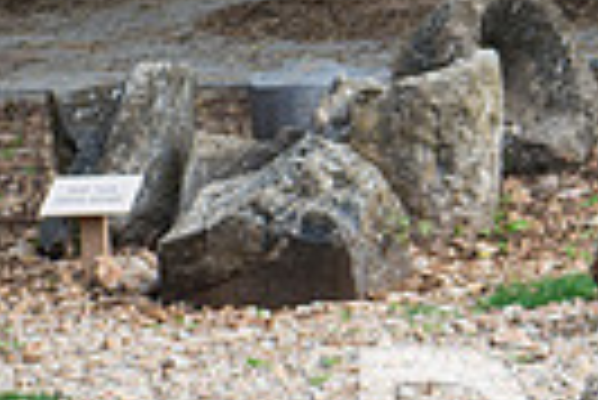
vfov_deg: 4.5
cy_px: 474
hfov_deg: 6.6
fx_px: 5072
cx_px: 1003
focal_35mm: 305
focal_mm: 70
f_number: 2.8
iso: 100
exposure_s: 1/800
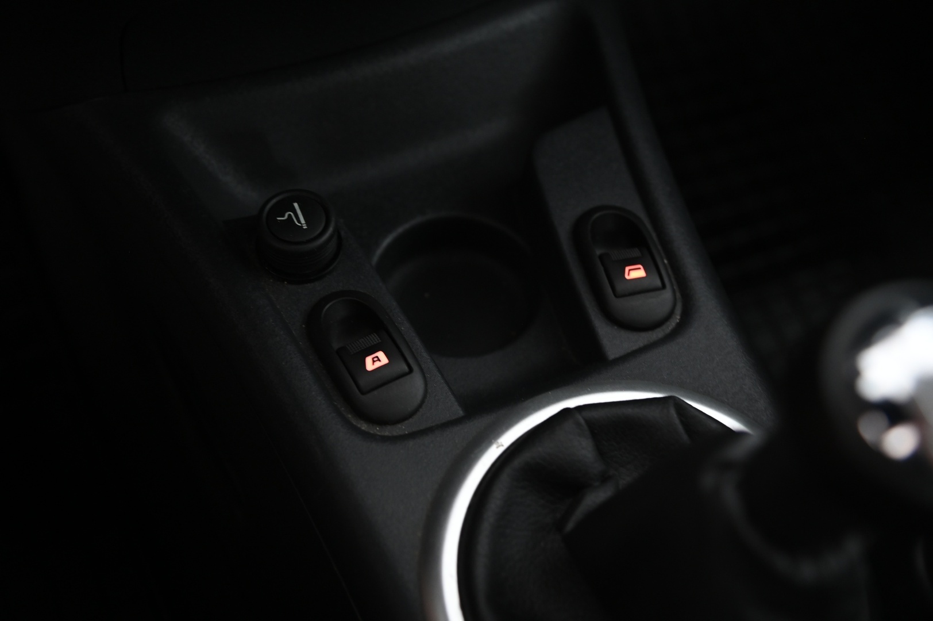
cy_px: 310
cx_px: 466
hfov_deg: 41.1
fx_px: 1243
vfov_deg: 28.0
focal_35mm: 48
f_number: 4
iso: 2000
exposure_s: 1/10
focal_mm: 48
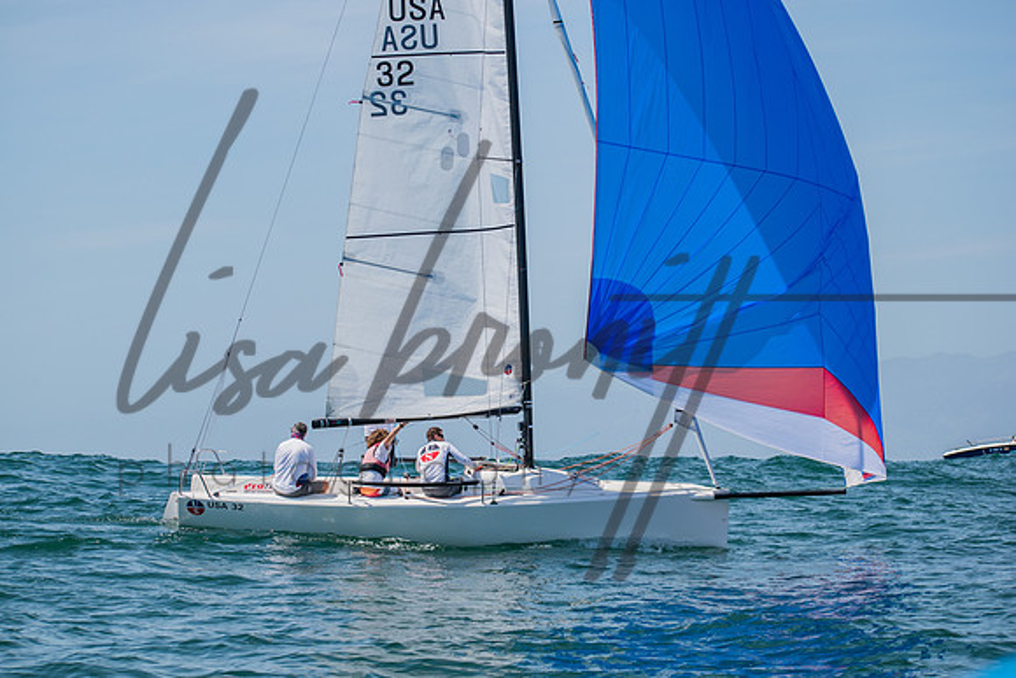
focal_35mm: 108
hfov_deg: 19.0
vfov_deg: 12.7
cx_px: 508
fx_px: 3043
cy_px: 339
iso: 200
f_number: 6.3
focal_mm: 70
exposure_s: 1/1000
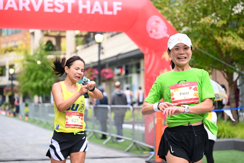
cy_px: 81
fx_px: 481
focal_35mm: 71
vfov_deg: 19.2
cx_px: 123
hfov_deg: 28.4
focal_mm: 70
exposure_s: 1/1250
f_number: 2.8
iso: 1250
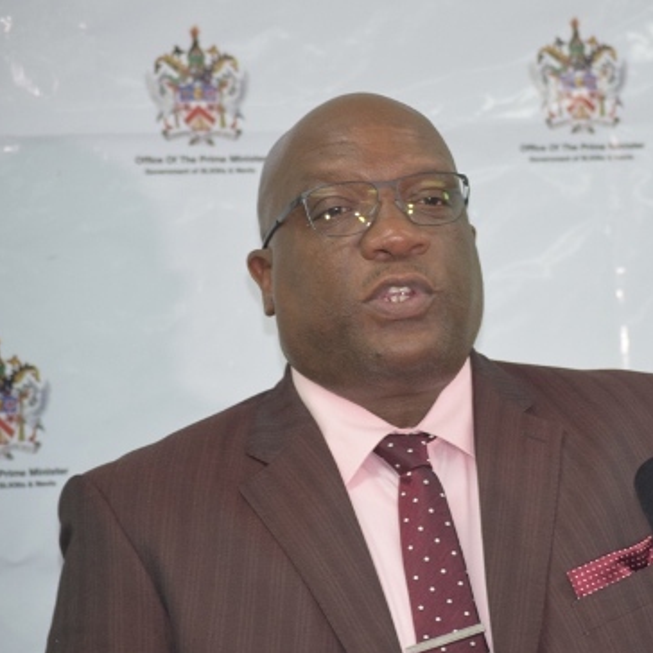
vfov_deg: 9.1
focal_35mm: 193
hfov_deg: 9.0
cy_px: 367
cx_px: 520
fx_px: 4119
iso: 800
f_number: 4.5
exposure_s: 1/80
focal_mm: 86
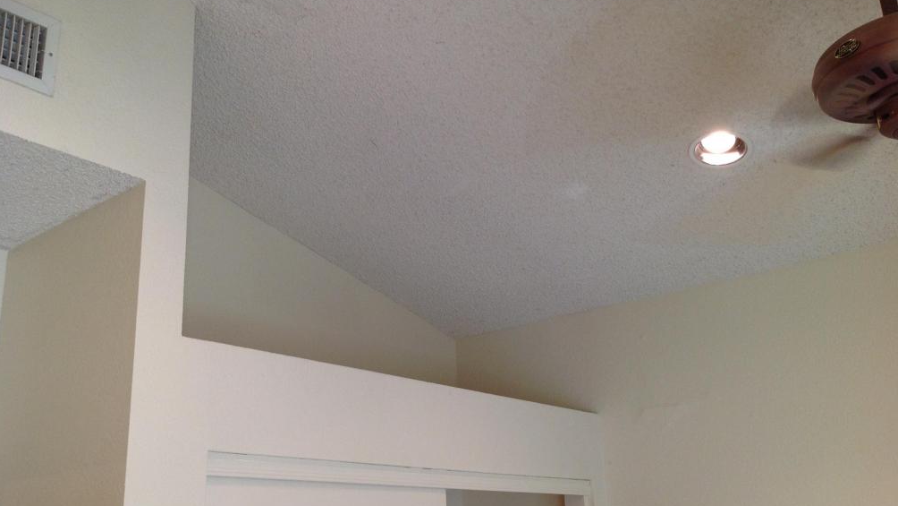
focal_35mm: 39
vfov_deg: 30.4
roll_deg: +2.1
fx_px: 929
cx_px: 442
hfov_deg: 51.6
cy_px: 287
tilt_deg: +16.3
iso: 64
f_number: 2.4
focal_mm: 4.28
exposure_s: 1/30
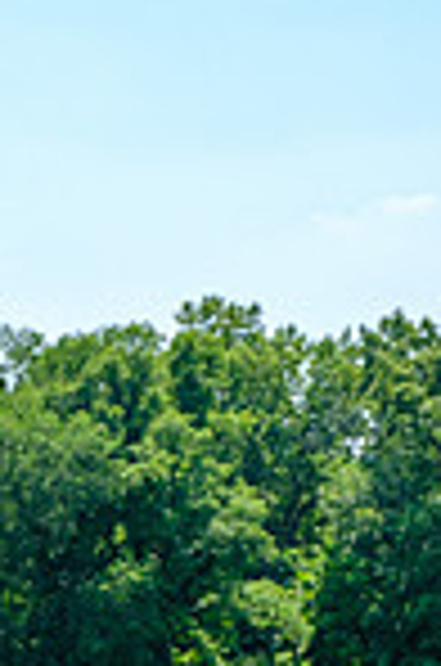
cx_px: -202
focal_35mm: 180
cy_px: 837
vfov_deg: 11.2
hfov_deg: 7.5
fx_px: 3323
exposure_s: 1/250
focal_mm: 39
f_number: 5.6
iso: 200
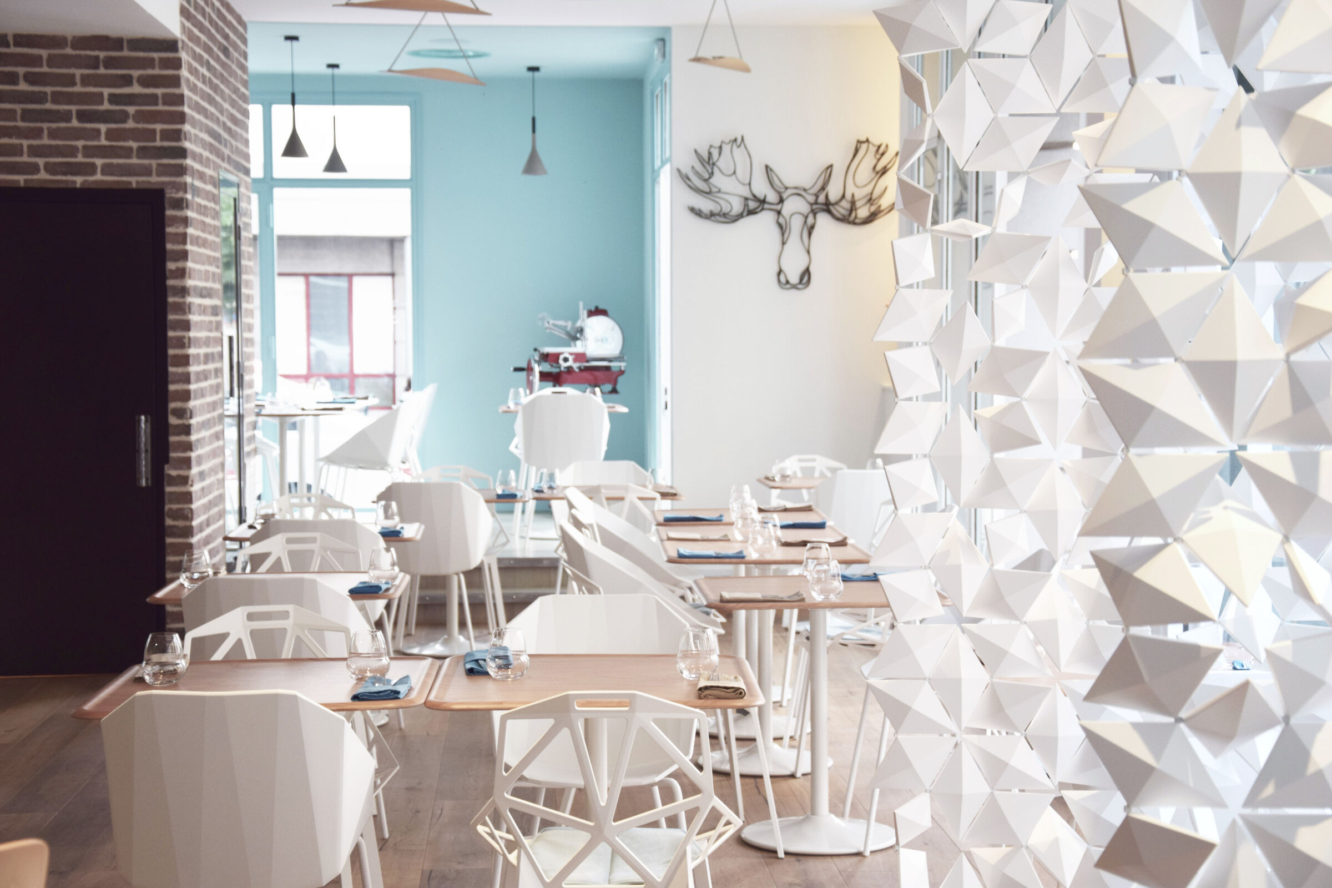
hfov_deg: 29.9
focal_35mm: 68
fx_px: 2497
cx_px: 666
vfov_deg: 20.2
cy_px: 444
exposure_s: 1/60
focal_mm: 45
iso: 250
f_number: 4.8
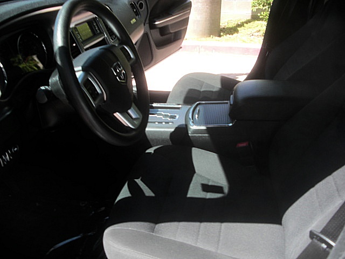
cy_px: 130
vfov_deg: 39.7
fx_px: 359
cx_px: 172
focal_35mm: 36
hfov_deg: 51.4
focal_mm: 6.3
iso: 50
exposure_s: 1/160
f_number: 2.8
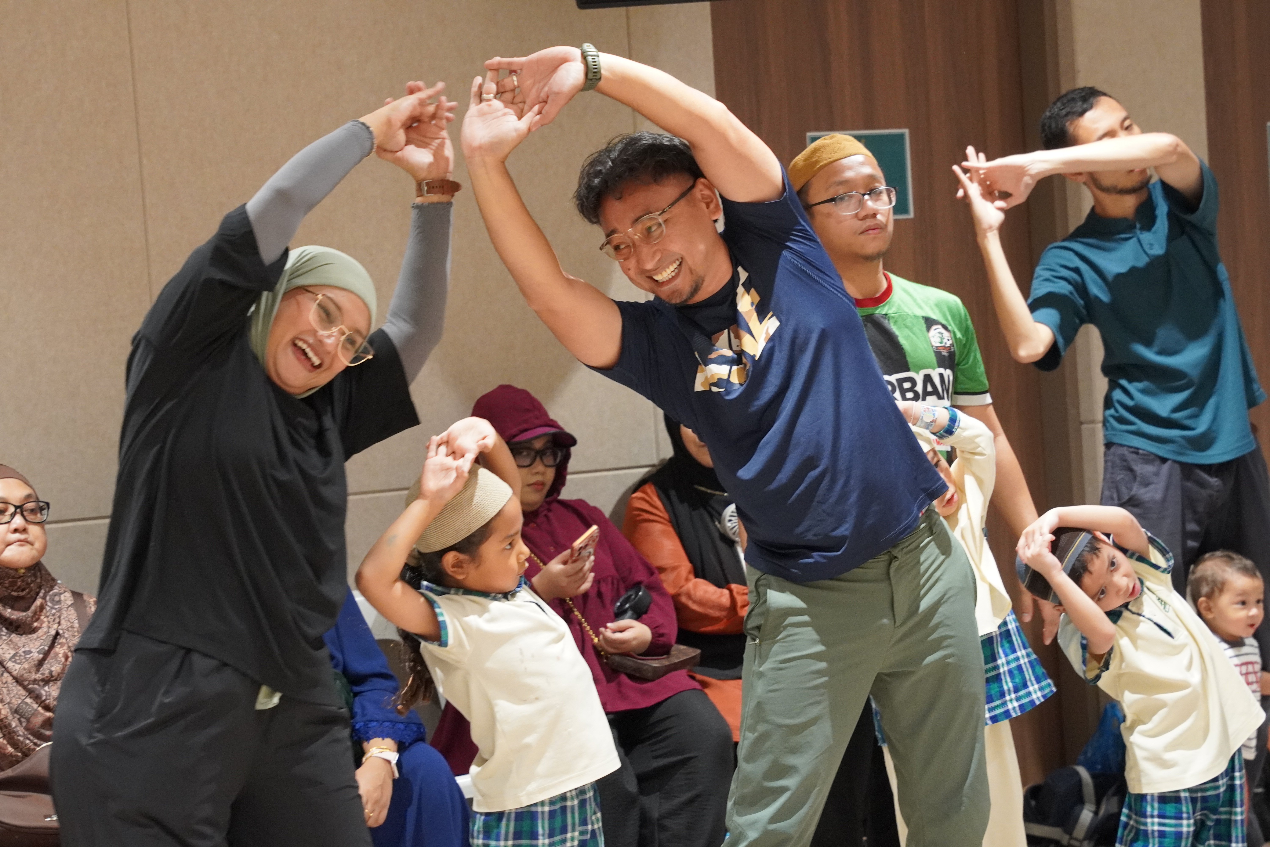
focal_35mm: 105
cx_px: 635
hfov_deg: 19.5
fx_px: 3704
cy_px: 424
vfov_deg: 13.0
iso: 3200
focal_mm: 70
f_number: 4
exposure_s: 1/160
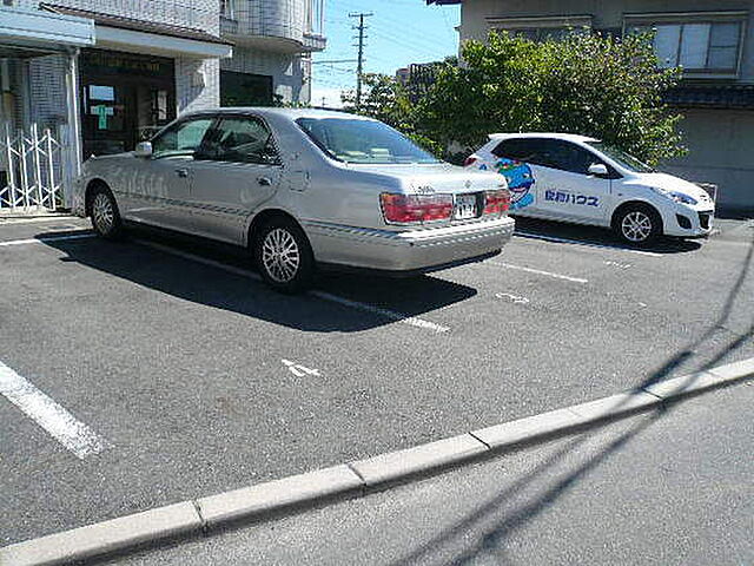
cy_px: 283
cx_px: 377
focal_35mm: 28
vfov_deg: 49.7
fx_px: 610
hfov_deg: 63.4
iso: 100
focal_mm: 4.6
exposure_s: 1/160
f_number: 8
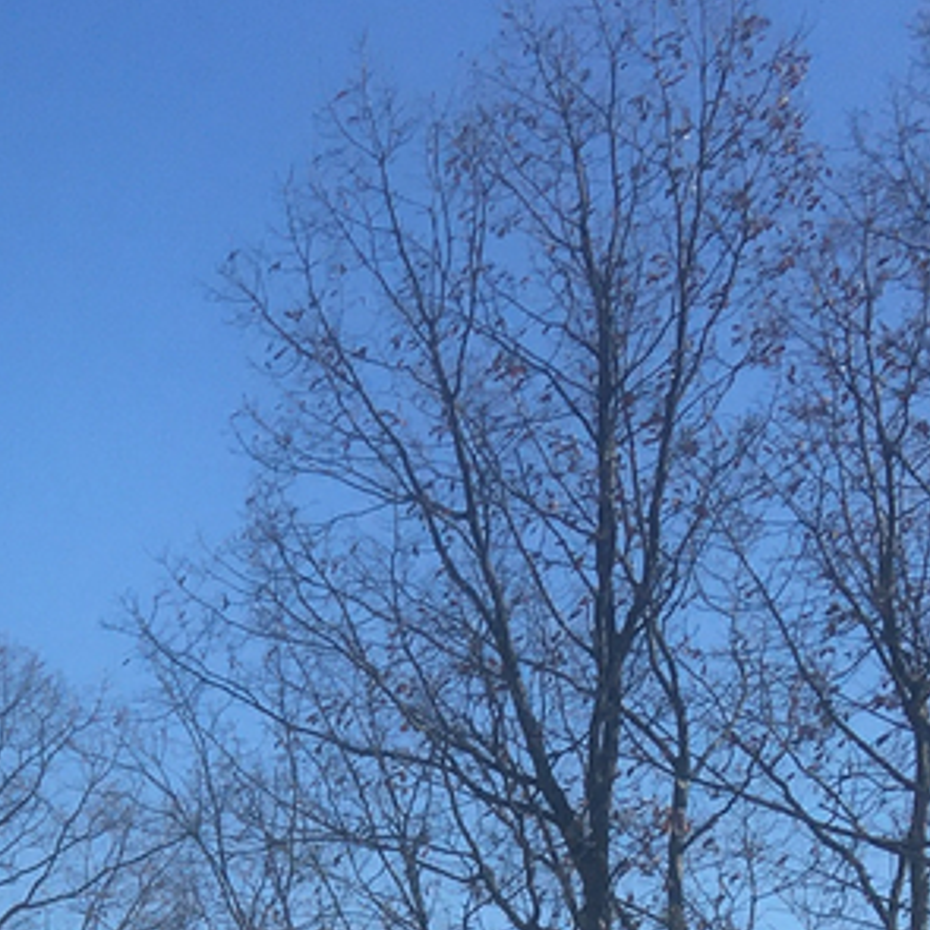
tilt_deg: +1.9
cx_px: -1173
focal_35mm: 125
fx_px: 3799
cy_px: 1535
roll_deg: -1.1
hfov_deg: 11.8
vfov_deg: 13.0
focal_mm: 4.15
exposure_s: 1/1451
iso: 25
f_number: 2.2
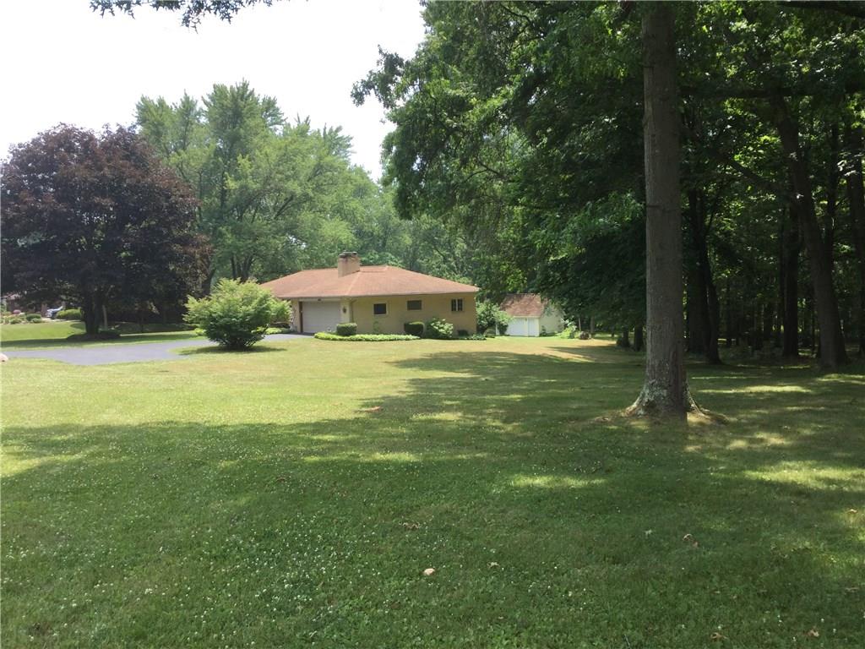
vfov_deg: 45.4
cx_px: 432
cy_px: 324
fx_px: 775
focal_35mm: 31
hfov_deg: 58.4
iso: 25
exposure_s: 1/543
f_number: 2.4
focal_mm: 3.3
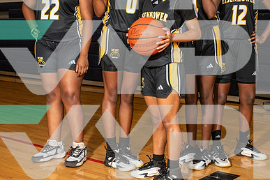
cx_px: 158
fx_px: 450
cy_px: 58
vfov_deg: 22.5
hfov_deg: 33.3
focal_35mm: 60
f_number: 6.3
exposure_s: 1/250
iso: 320
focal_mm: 40
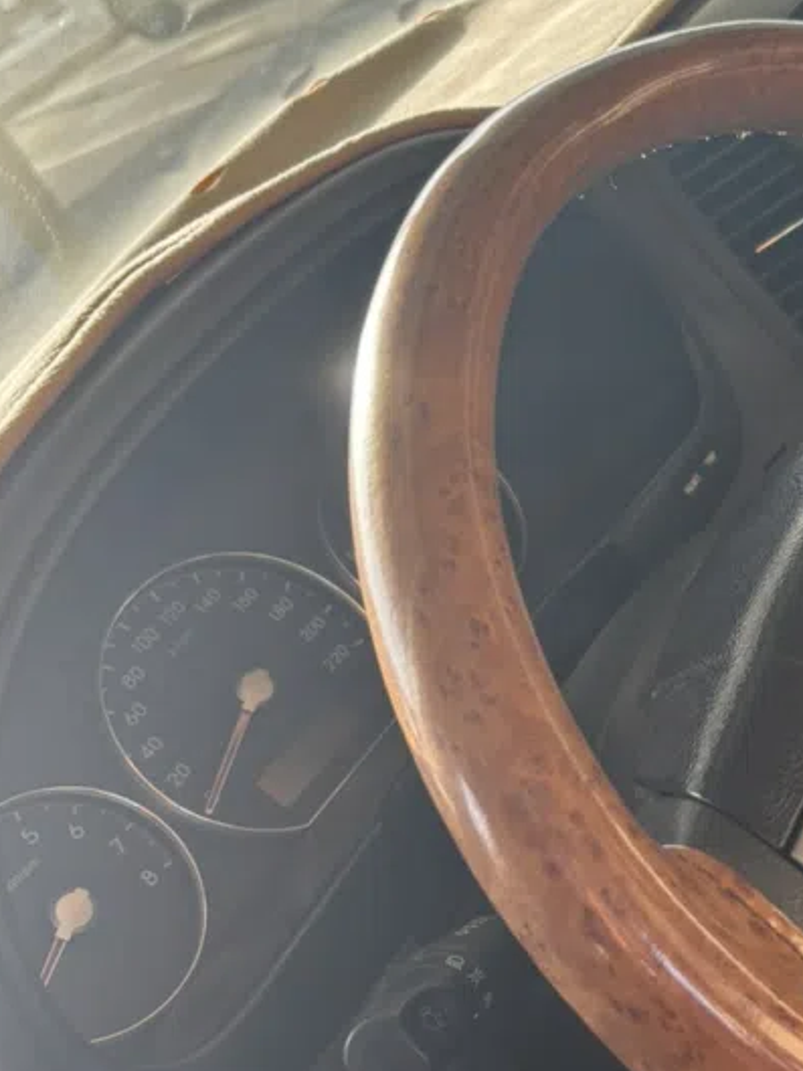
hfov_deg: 20.7
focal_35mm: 67
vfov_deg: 28.9
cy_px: 407
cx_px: 916
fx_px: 2074
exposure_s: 1/288
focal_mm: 5.96
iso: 50
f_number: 1.6
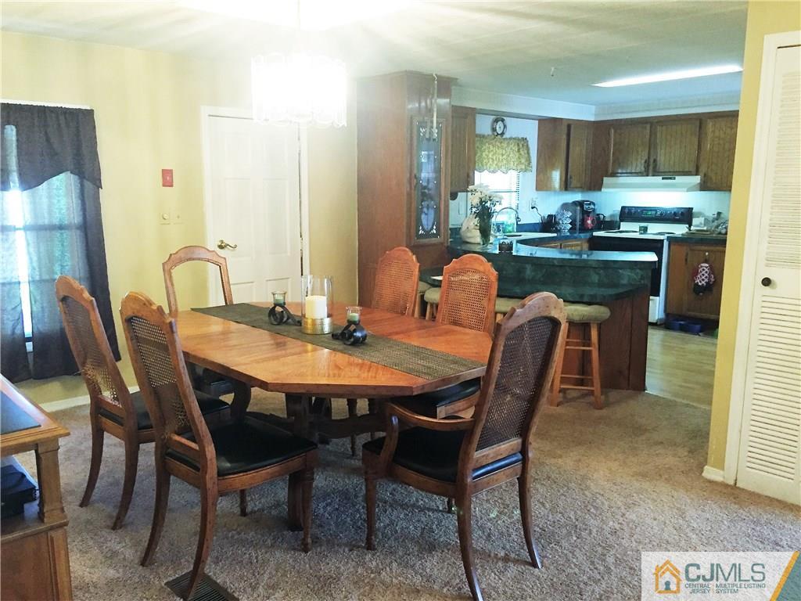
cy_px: 300
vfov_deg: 48.2
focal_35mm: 29
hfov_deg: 61.7
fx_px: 671
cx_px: 400
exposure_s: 1/30
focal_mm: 4.15
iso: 200
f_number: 2.2
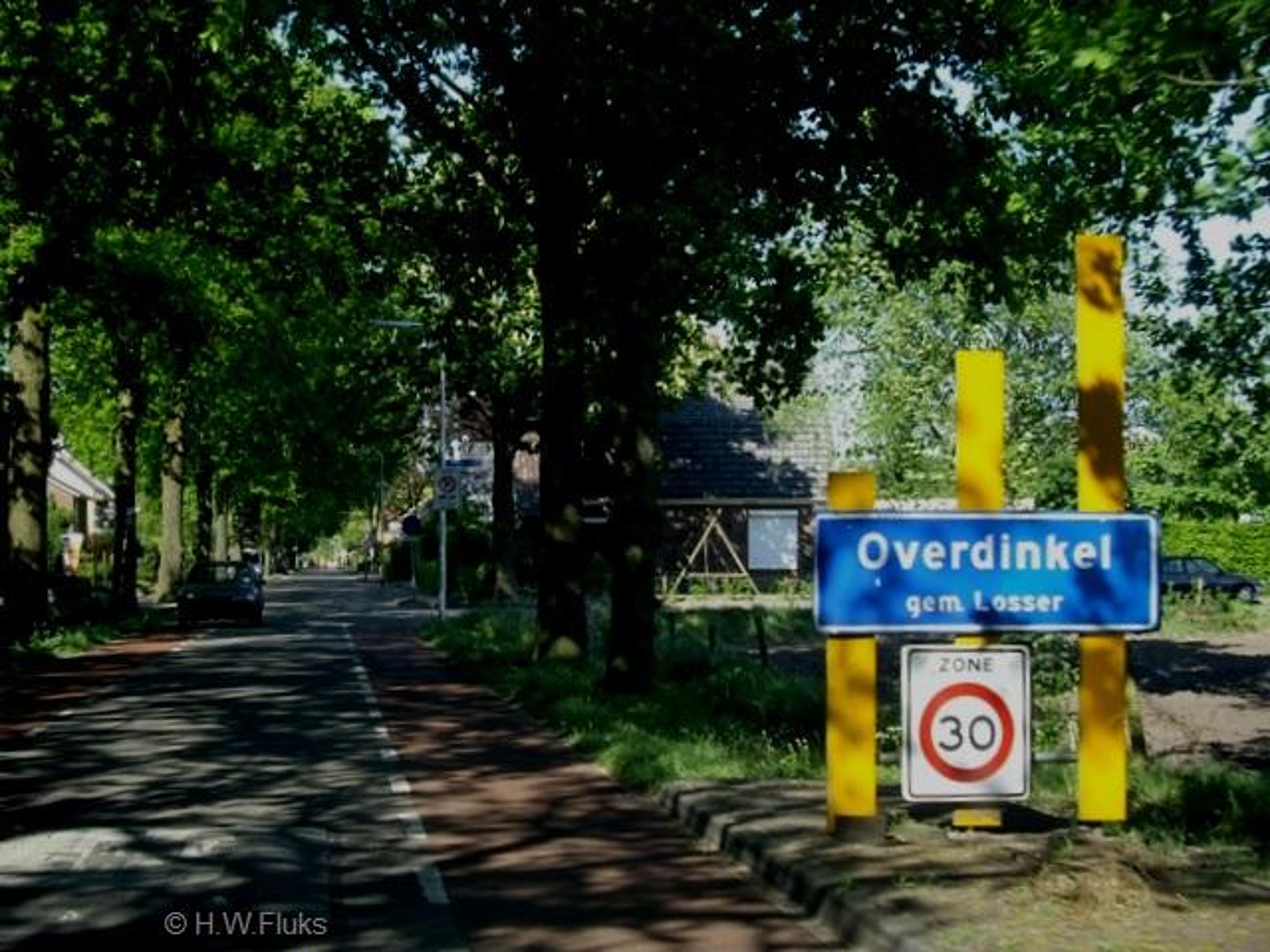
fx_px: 1394
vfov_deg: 37.7
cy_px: 476
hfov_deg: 49.0
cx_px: 635
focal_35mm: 38
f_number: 2.8
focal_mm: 7.9
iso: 64
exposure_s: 1/160
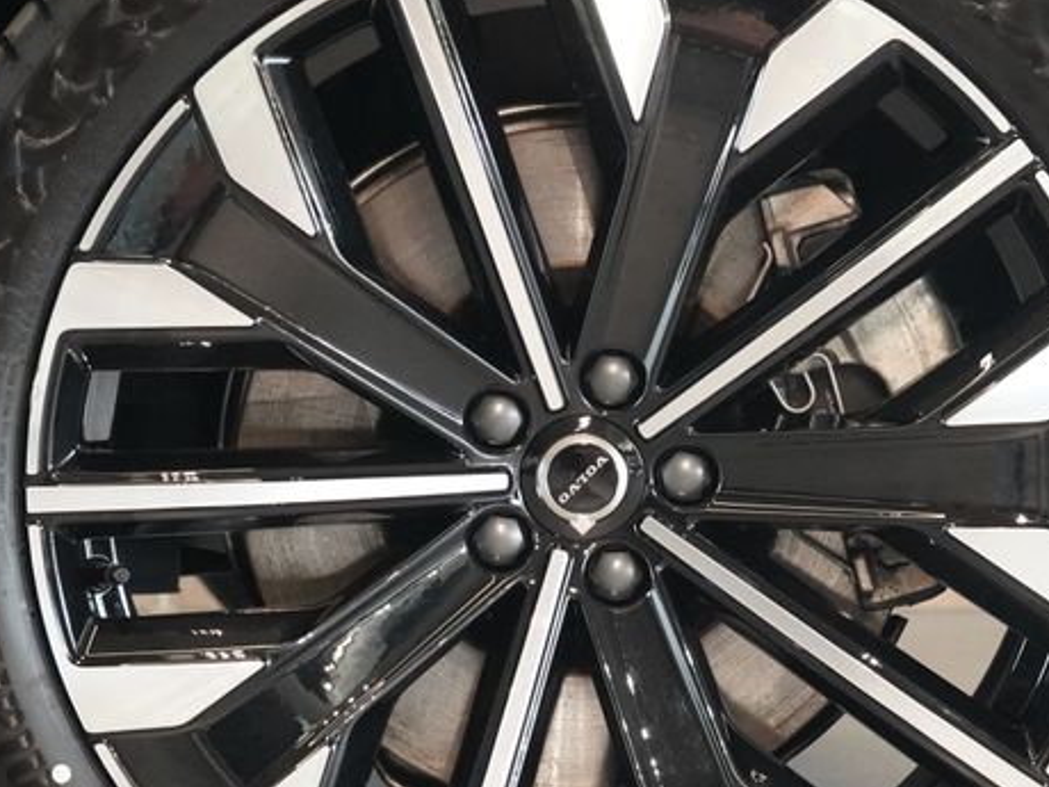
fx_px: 4546
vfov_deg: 9.9
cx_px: 591
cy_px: 471
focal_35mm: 150
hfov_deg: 13.2
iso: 8000
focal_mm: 70
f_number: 5.6
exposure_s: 1/160
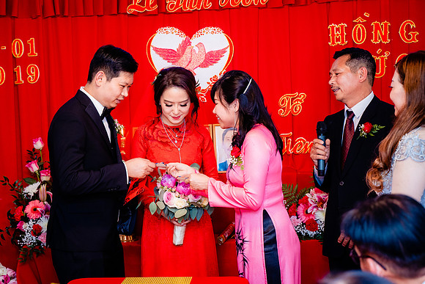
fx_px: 838
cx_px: 170
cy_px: 138
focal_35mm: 71
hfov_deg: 28.4
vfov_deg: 19.2
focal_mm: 59
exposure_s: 1/125
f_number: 4
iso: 1600
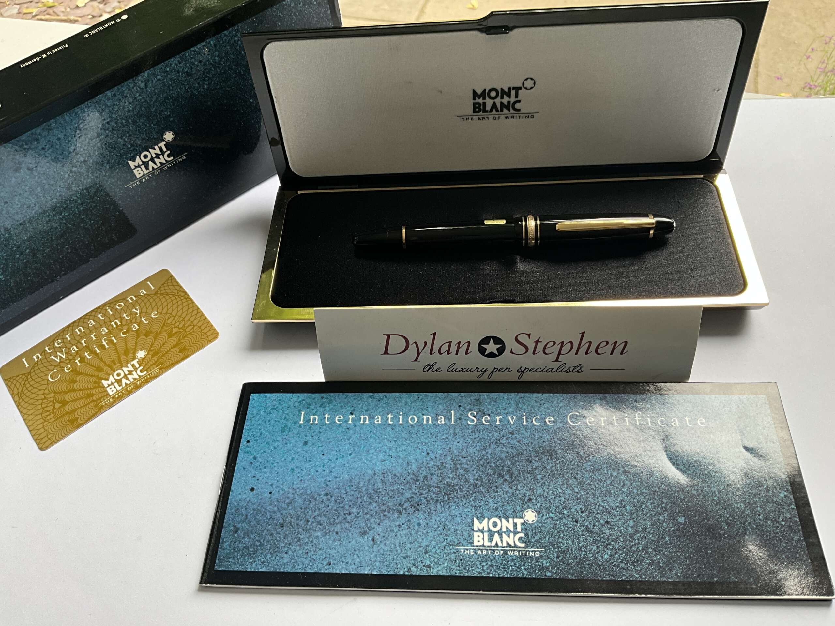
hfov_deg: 61.7
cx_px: 418
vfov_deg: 48.2
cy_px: 313
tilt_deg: -55.2
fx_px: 700
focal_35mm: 29
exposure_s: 1/122
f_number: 1.8
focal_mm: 3
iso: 32
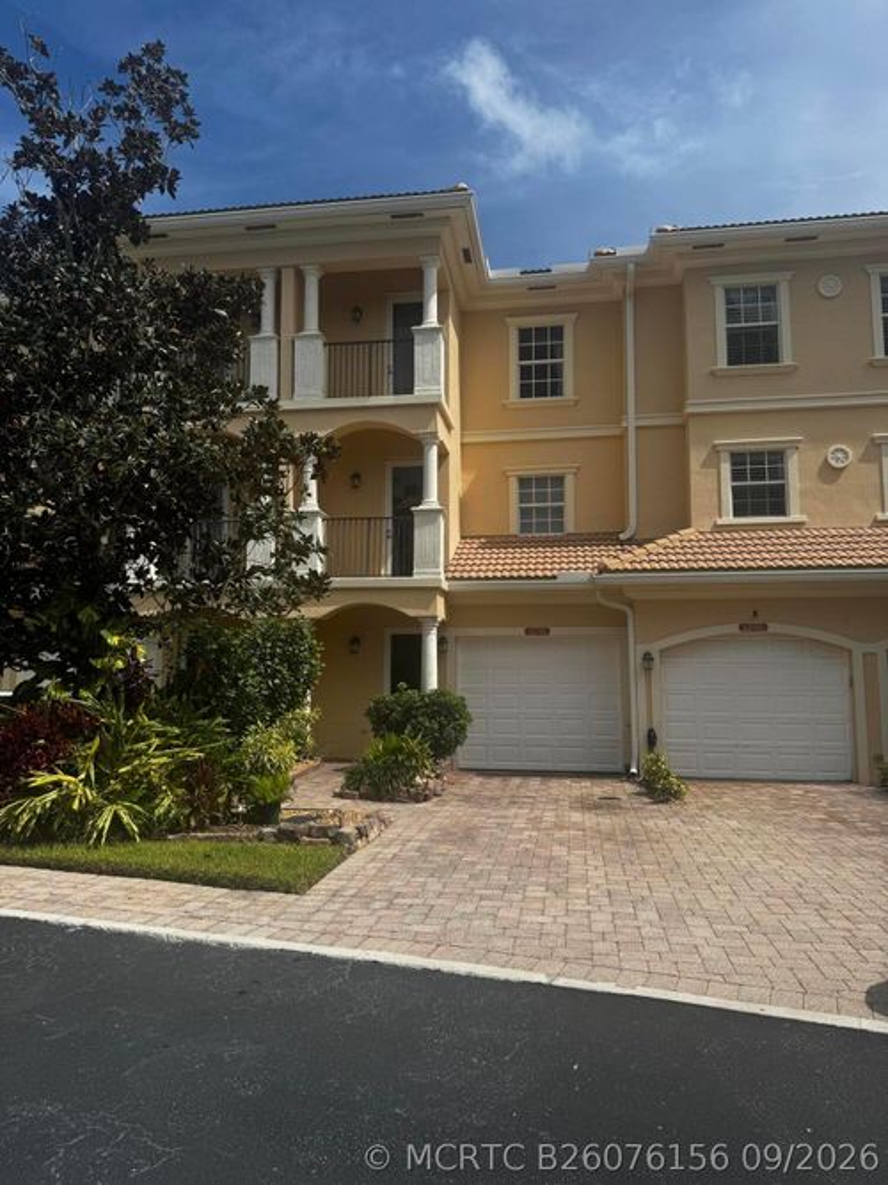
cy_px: 592
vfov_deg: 71.6
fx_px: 821
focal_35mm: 24
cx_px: 444
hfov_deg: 56.8
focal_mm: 6.76
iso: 80
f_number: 1.78
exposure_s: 1/5348
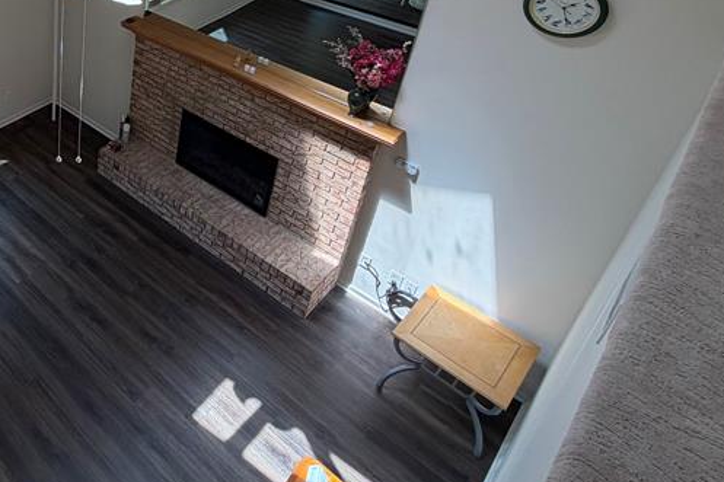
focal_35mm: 30
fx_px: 603
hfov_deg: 50.2
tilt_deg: -24.8
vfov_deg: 39.1
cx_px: 0
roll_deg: +1.7
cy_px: 13
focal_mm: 2.22
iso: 64
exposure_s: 1/158
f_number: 2.2
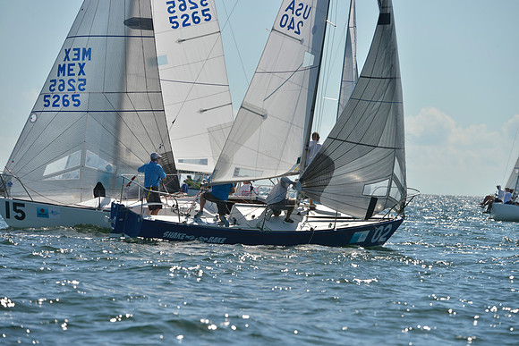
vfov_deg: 4.7
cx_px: 260
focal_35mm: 290
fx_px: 4182
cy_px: 173
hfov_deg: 7.1
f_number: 8
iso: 200
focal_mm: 290
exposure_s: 1/1000
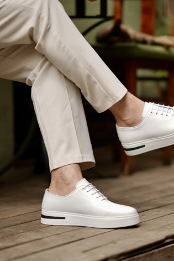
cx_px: 118
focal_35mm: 125
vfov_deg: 16.4
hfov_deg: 11.0
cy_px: 123
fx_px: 906
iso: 80
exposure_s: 1/640
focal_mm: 85
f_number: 1.4
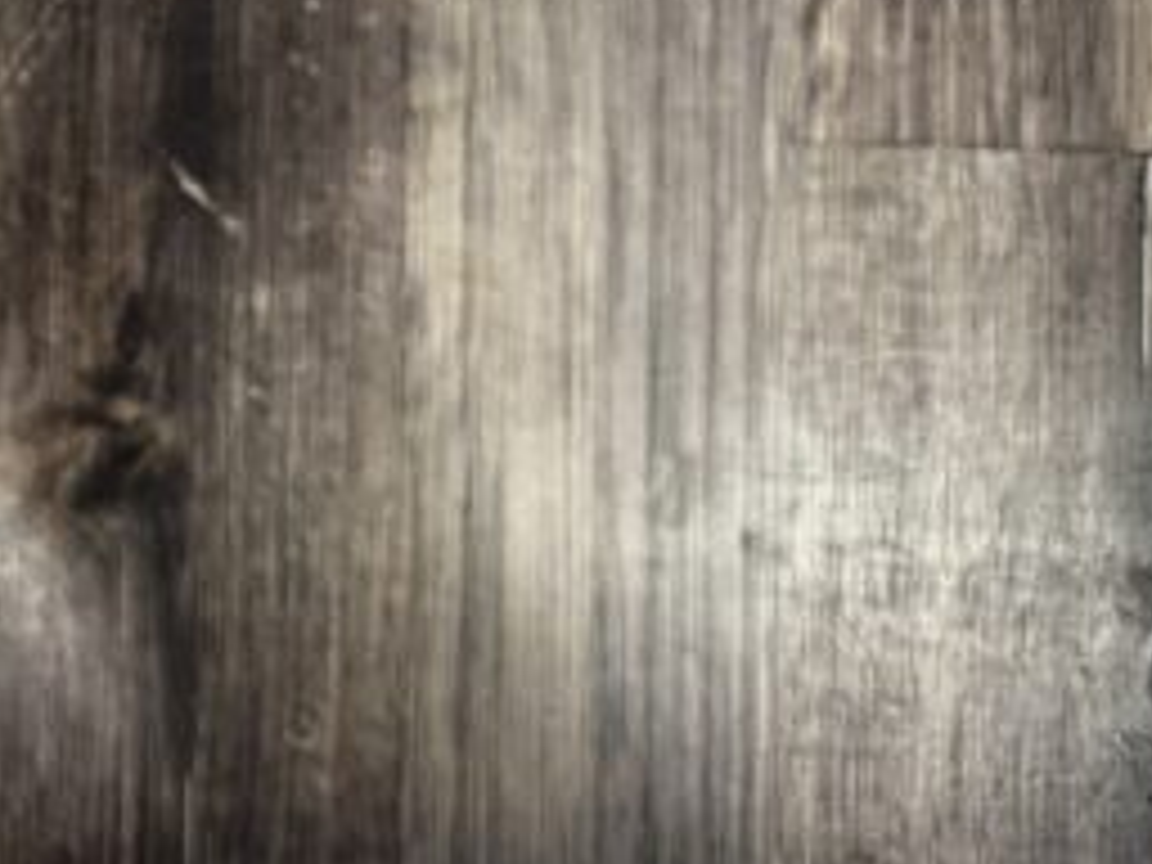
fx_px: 2396
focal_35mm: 72
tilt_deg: -86.9
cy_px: -104
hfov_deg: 22.7
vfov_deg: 19.5
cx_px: -508
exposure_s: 1/100
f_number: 1.78
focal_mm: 6.76
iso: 160
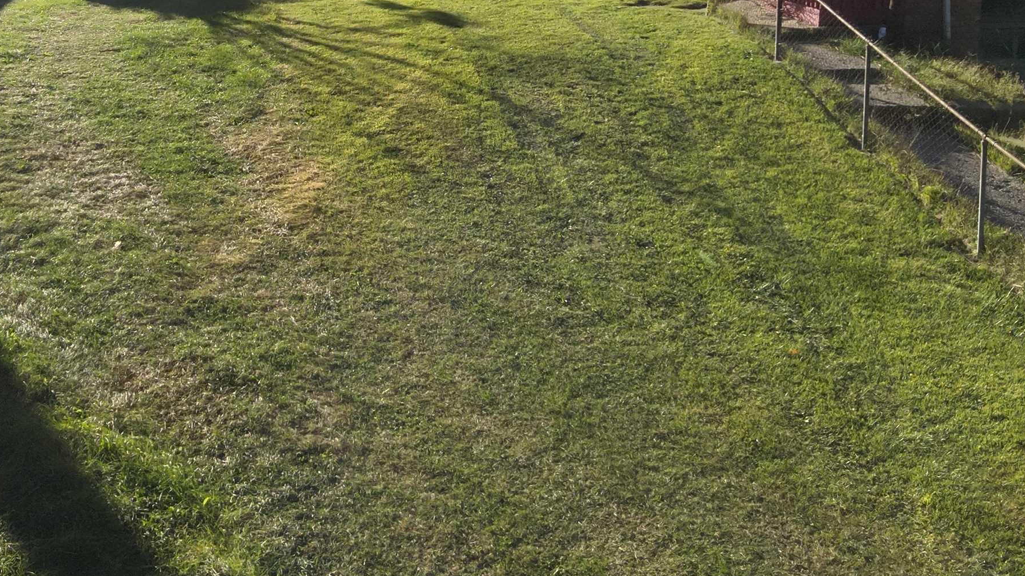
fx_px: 1223
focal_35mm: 45
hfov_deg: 45.0
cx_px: 371
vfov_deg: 25.1
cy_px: -21
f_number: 2.8
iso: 100
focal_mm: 4.4
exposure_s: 1/1500
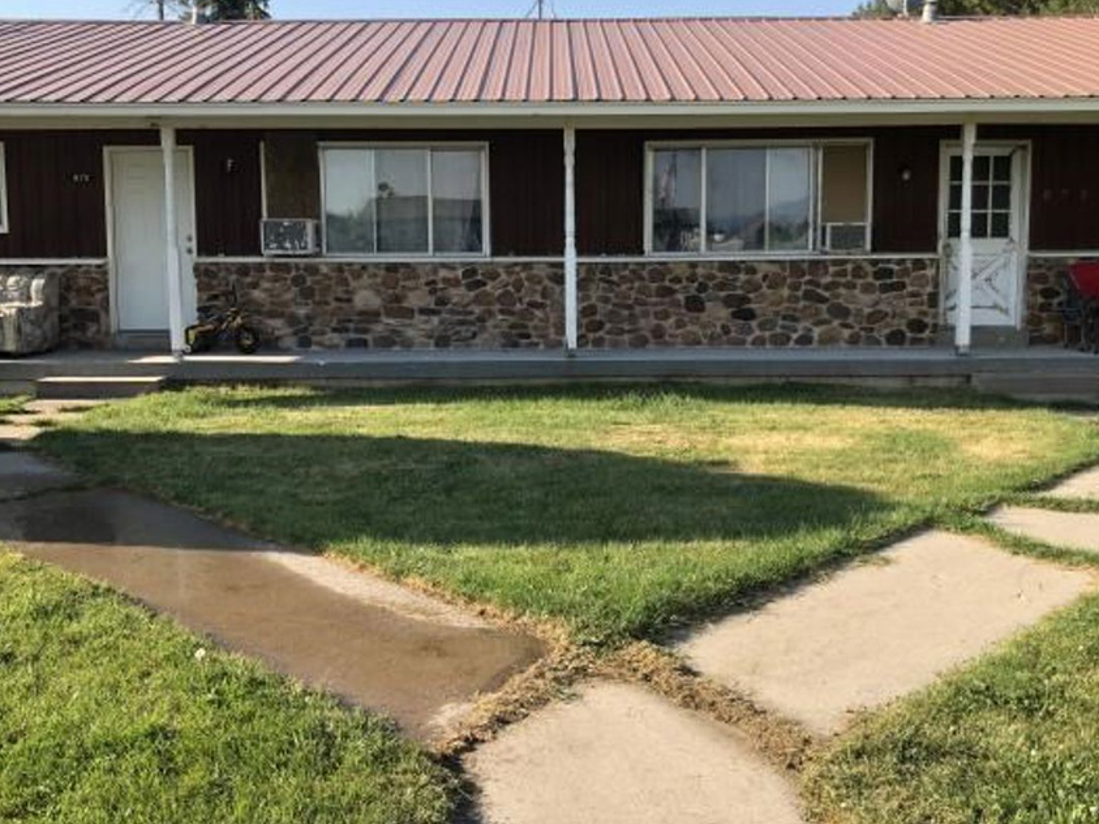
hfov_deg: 54.0
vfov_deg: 41.7
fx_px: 1079
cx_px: 562
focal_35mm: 34
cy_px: 373
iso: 20
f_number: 1.8
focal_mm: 3.99
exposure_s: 1/706
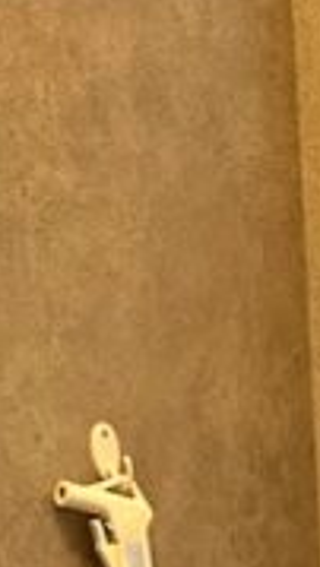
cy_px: 1083
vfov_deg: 12.0
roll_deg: +4.1
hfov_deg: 7.5
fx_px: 2438
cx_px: 238
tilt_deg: -20.5
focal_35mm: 162
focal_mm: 4.2
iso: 125
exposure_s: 1/60
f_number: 1.6
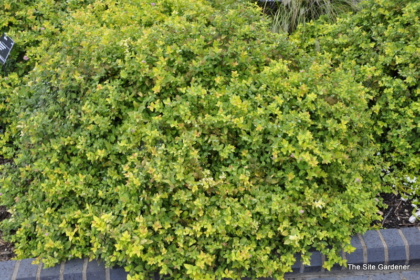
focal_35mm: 42
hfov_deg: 46.4
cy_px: 140
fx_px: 490
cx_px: 210
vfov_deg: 31.8
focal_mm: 28
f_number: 9
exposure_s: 1/80
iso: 200
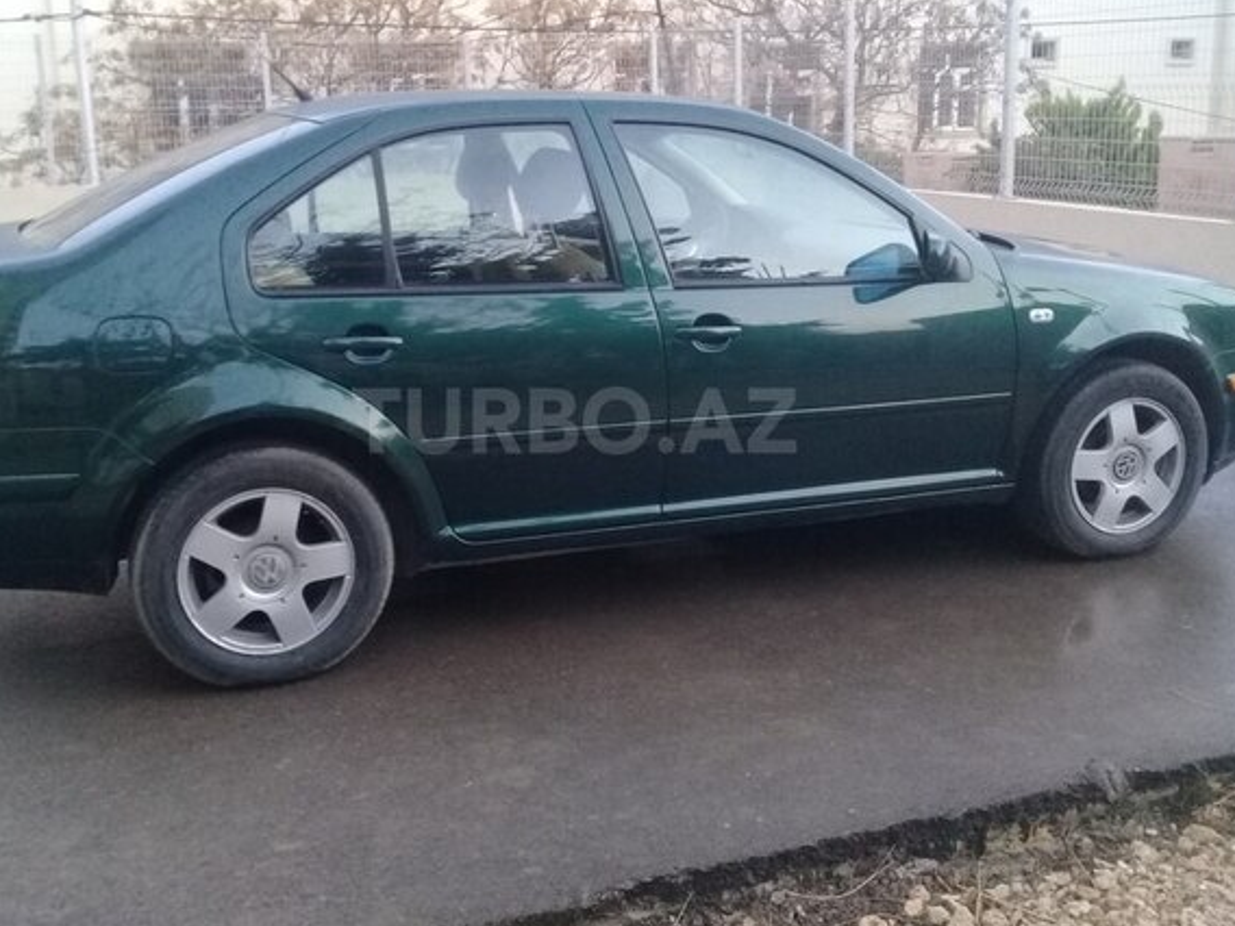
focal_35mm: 36
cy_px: 421
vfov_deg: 39.6
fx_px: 1284
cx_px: 574
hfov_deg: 51.3
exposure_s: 1/17
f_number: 2.2
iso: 250
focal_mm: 3.3
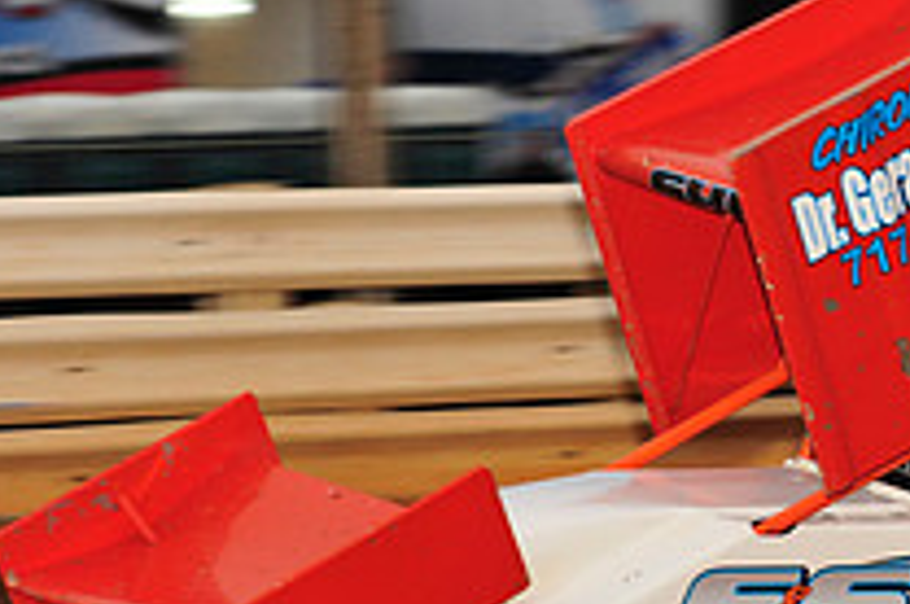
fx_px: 11988
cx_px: 932
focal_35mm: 475
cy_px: 341
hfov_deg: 4.3
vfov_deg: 2.9
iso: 800
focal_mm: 170
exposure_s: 1/320
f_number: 6.3
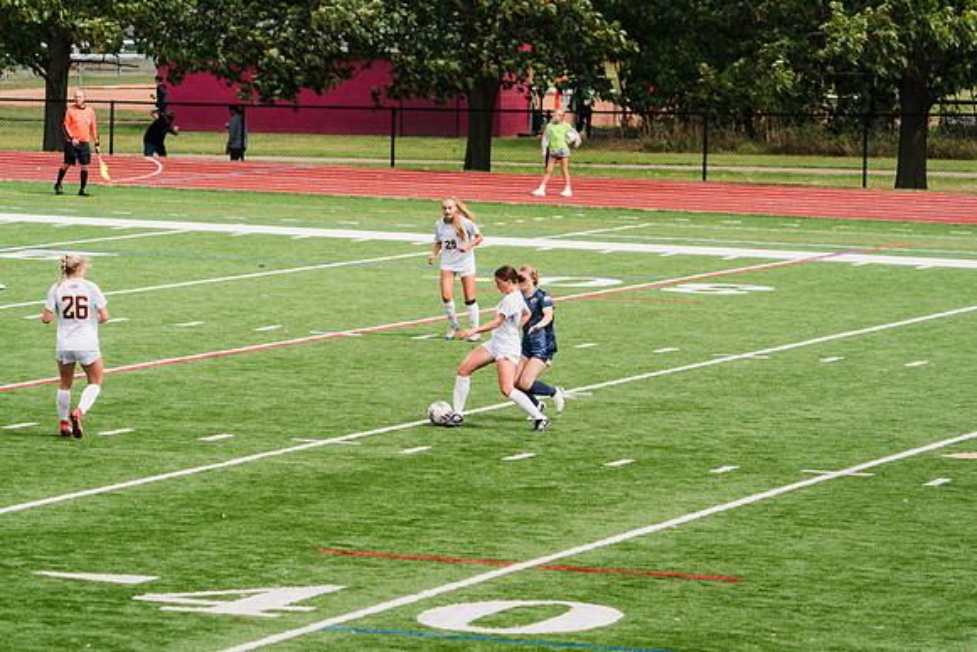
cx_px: 488
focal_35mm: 200
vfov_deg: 6.9
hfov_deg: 10.3
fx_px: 5429
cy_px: 326
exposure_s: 1/1600
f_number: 5.6
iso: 400
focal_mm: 200
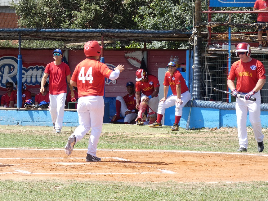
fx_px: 2323
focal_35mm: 300
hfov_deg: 6.6
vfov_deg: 5.0
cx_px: 134
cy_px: 100
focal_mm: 53.8
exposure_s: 1/200
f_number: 5.5
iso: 80
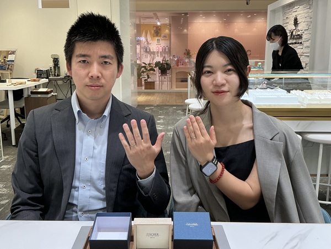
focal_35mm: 29
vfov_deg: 48.2
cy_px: 124
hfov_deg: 61.7
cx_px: 166
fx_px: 277
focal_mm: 3
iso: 50
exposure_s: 1/120
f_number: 1.8
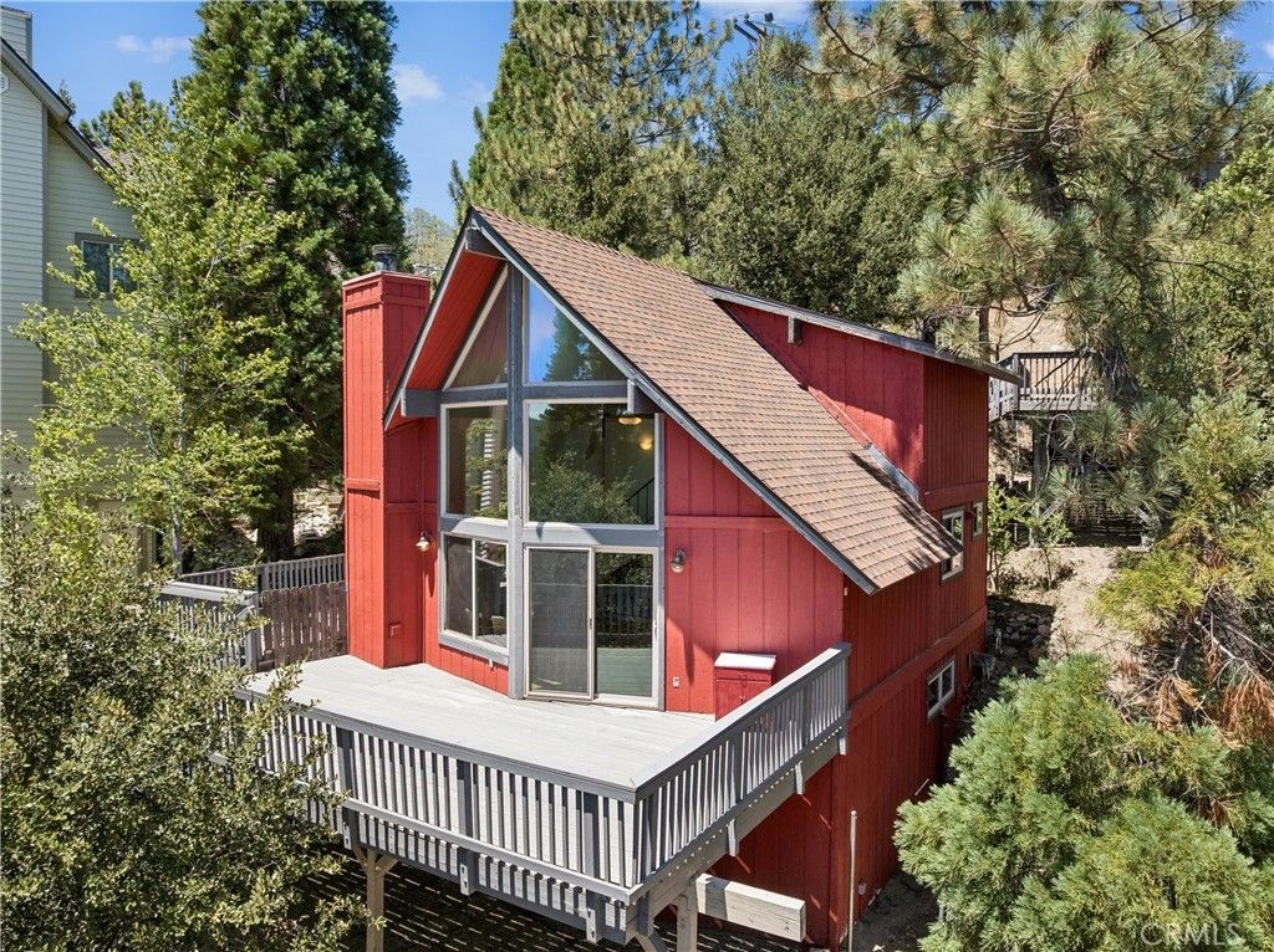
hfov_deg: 71.6
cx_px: 637
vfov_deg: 56.7
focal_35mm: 24
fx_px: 882
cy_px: 476
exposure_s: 1/40
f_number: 2.8
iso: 100
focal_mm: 12.3
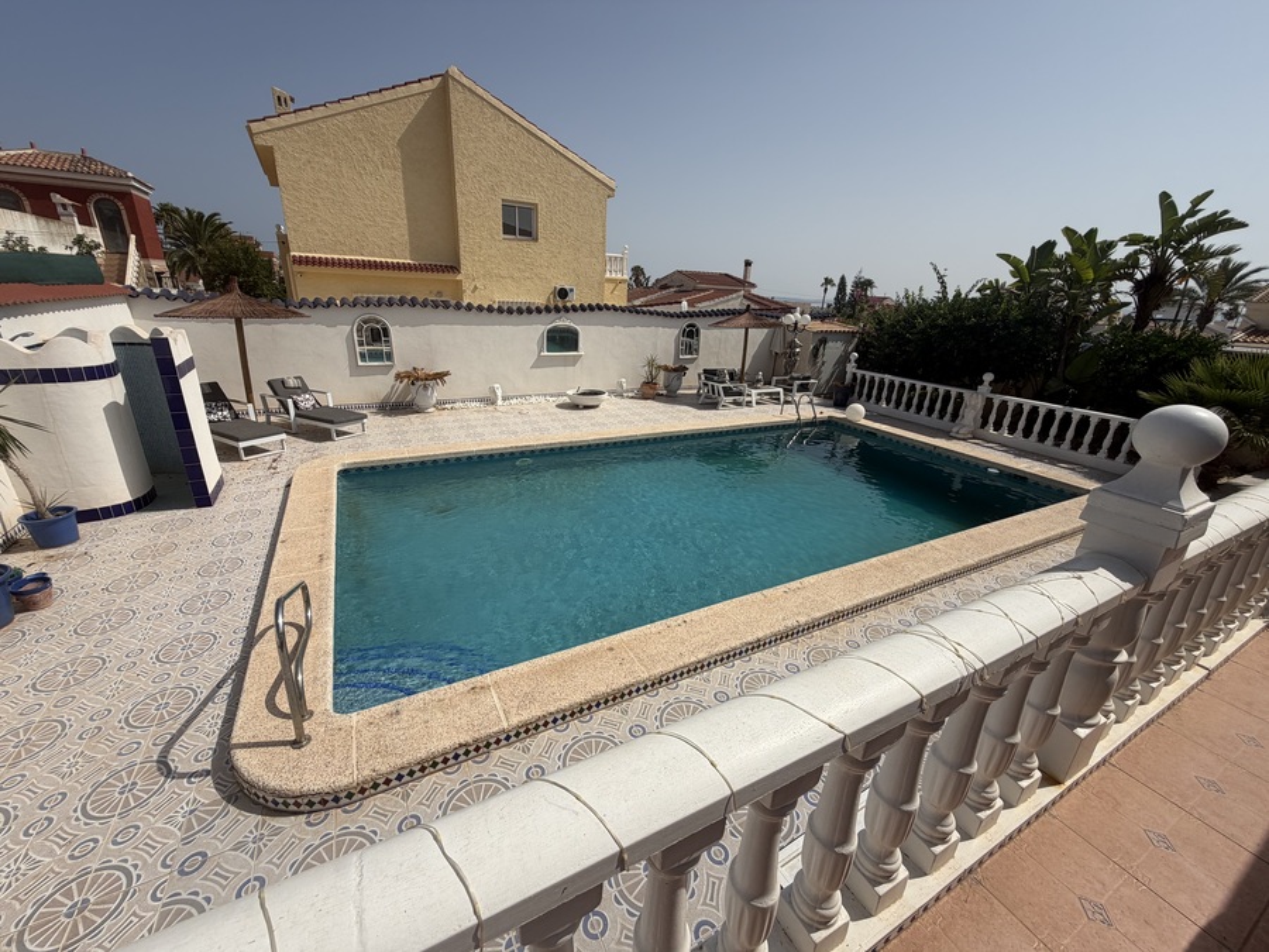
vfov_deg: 85.7
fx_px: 513
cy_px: 476
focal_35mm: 14
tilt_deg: -20.6
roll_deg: -3.2
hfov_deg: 102.1
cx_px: 634
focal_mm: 2.22
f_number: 2.2
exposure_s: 1/1848
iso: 20
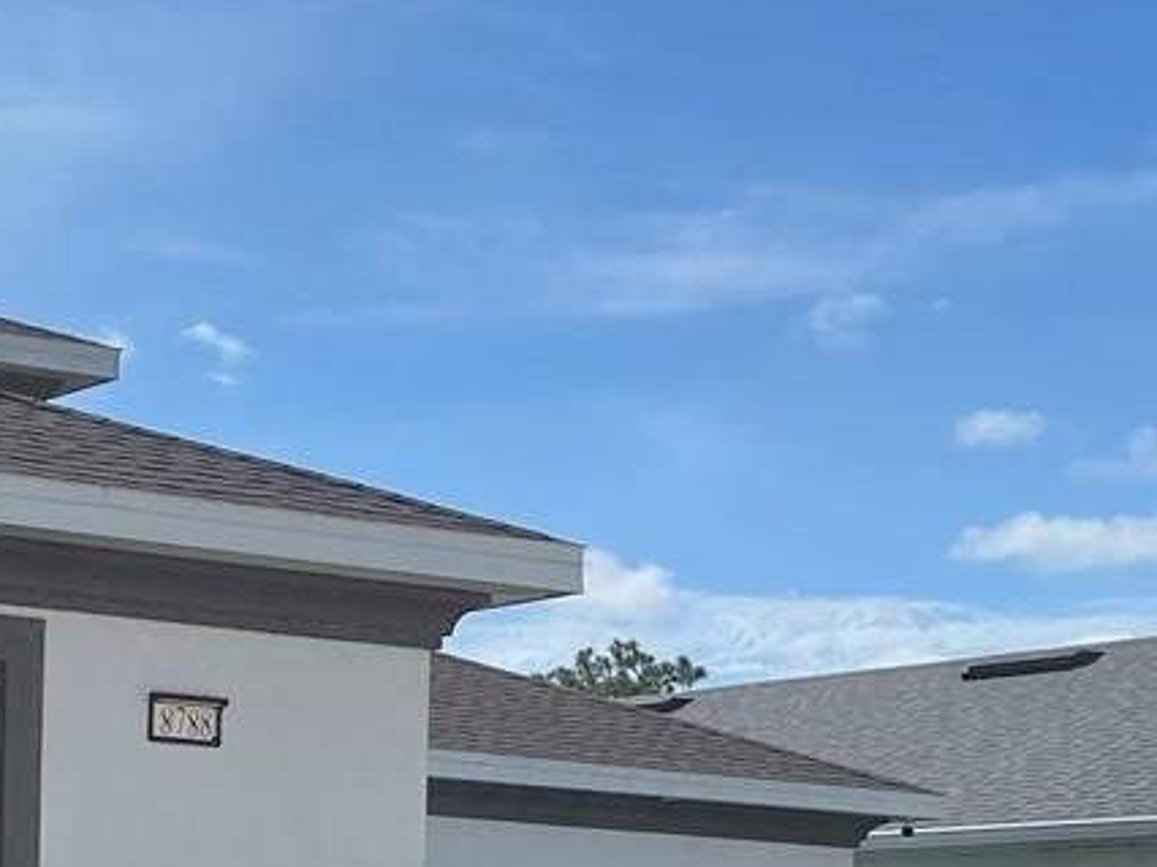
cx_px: -60
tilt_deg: +3.0
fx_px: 3140
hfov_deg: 20.1
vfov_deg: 15.2
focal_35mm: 94
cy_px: 1033
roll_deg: -0.9
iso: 32
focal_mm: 5.1
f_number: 1.6
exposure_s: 1/5376
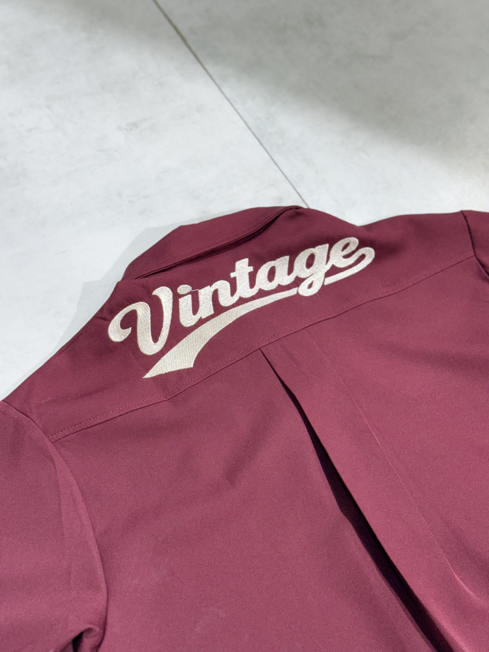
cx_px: 244
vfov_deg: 39.7
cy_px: 326
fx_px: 904
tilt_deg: -56.1
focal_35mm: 48
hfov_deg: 30.3
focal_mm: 6.76
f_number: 1.78
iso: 160
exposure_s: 1/100
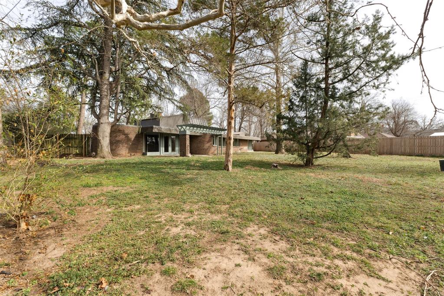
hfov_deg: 100.4
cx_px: 222
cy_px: 148
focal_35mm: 15
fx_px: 185
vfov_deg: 77.3
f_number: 8
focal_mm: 10
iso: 100
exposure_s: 1/200
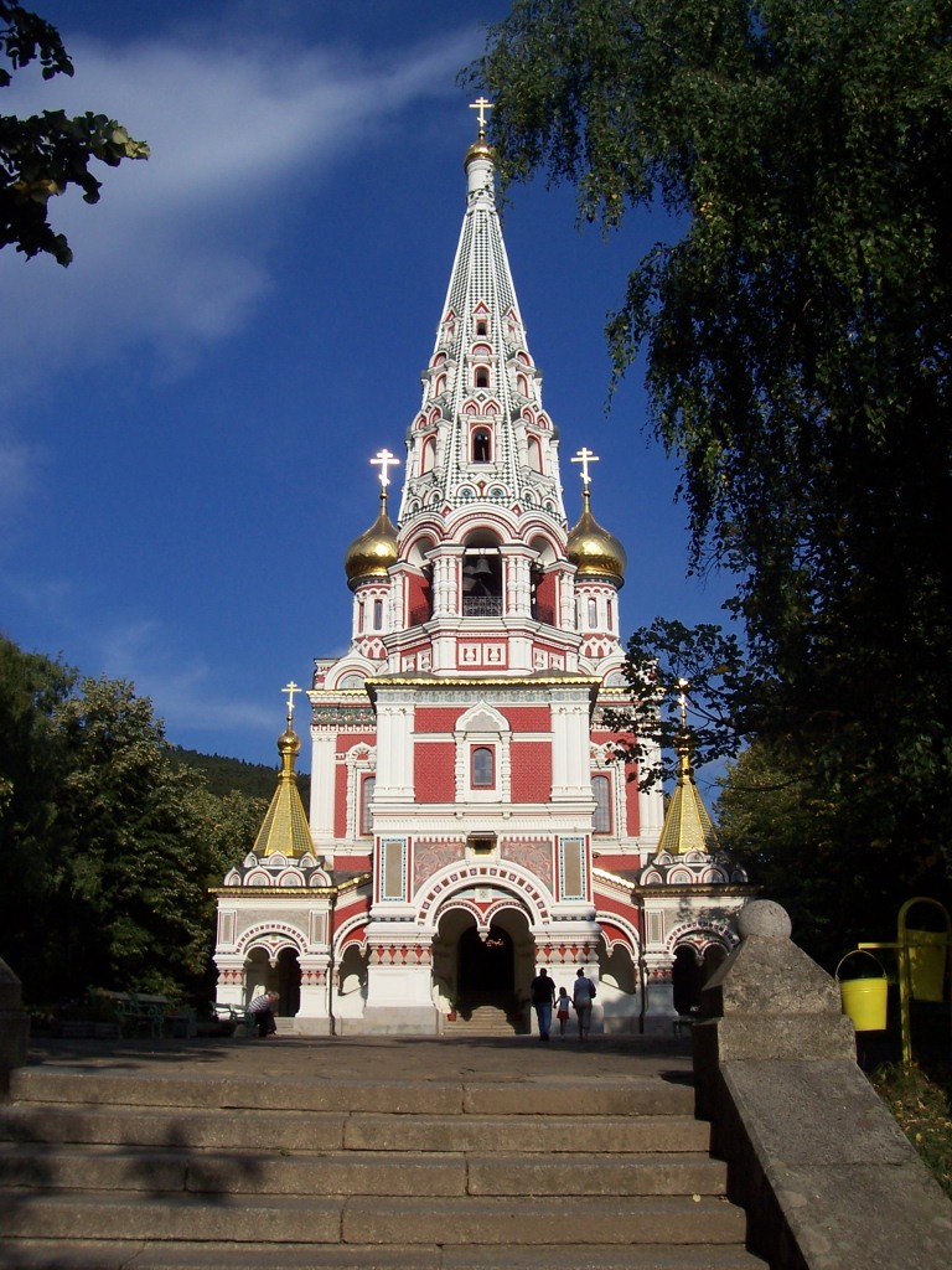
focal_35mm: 34
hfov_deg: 41.8
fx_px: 1247
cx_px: 476
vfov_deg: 54.0
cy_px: 635
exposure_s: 1/1000
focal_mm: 5.6
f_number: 5.6
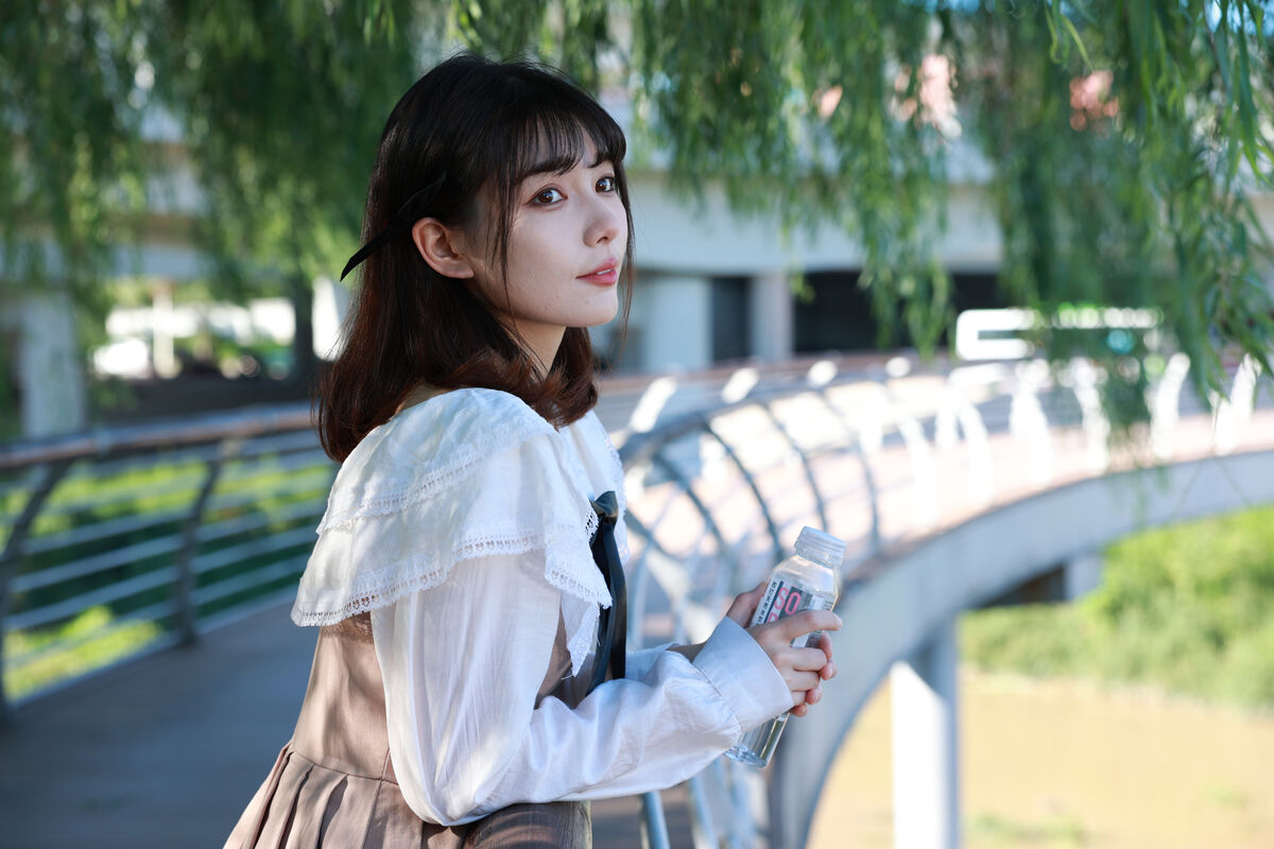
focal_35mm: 61
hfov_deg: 32.9
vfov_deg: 22.3
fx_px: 2159
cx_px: 637
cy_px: 424
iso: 125
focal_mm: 61
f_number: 4
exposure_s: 1/200
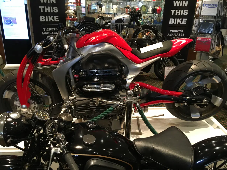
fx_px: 190
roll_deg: -0.7
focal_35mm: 29
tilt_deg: -20.3
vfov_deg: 48.2
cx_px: 114
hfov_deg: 61.7
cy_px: 85
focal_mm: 4.15
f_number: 2.2
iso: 200
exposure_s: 1/33
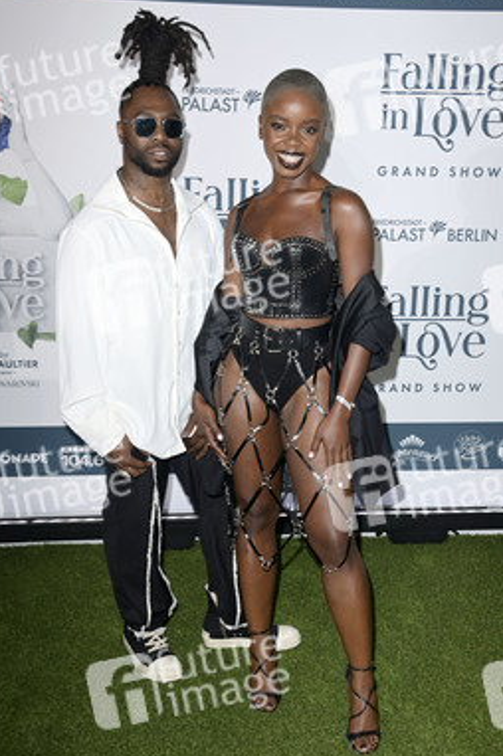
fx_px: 924
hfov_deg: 30.5
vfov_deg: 44.5
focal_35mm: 44
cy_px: 386
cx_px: 246
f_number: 5.6
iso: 640
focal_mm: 42
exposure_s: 1/250
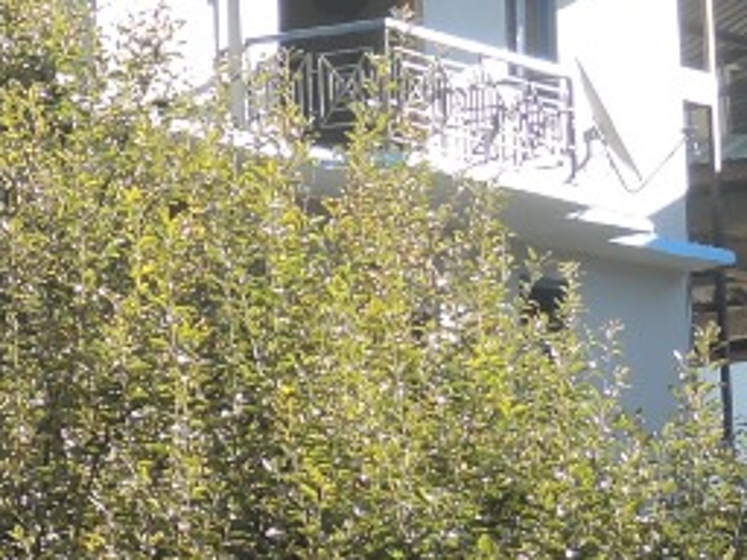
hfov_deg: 9.0
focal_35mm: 214
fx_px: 4618
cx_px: -406
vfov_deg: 6.9
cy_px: 283
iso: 80
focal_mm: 8.2
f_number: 2.2
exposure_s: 1/320
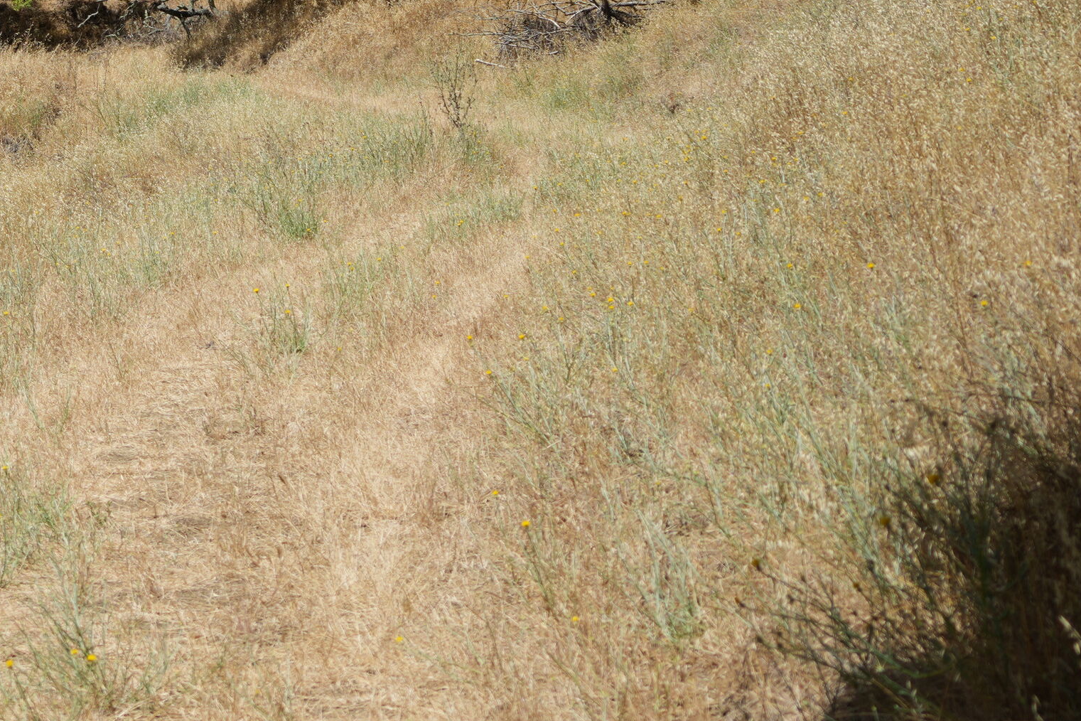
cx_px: -142
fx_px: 4264
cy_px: -109
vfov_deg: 9.5
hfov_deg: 14.1
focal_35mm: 142
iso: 125
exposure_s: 1/1000
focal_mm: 50
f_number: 4.5
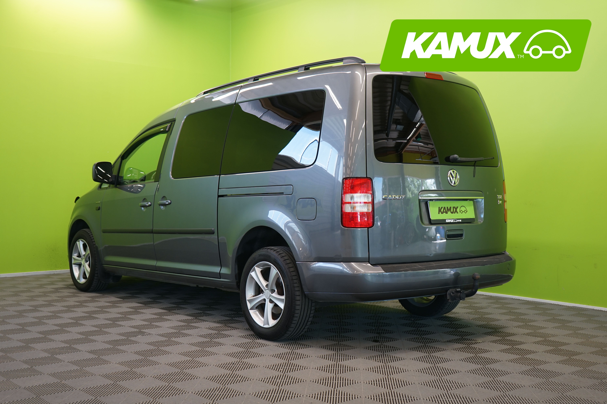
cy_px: 202
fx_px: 691
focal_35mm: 41
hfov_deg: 47.4
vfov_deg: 32.6
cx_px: 304
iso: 400
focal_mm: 41
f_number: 5
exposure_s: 1/30
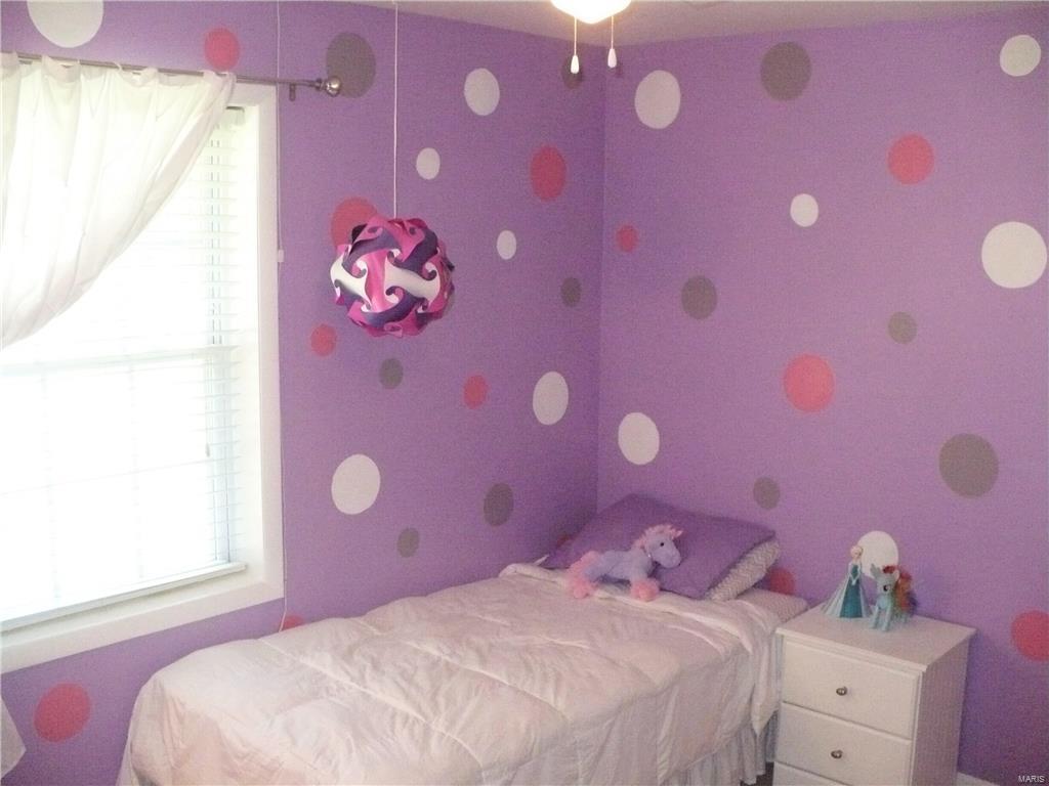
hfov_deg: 50.1
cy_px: 393
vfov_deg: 38.7
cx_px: 524
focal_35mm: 37
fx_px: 1121
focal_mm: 6.1
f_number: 2.8
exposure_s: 1/125
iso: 800
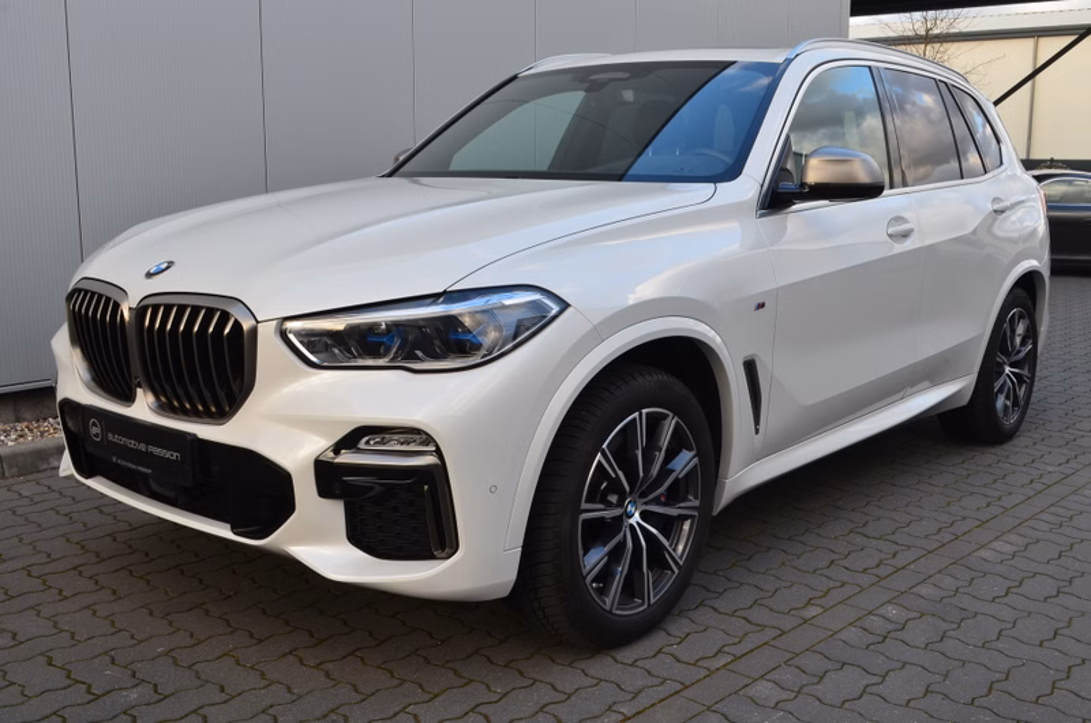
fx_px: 1089
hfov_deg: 53.2
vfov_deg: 36.7
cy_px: 362
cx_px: 546
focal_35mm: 36
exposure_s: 1/50
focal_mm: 24
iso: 400
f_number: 10
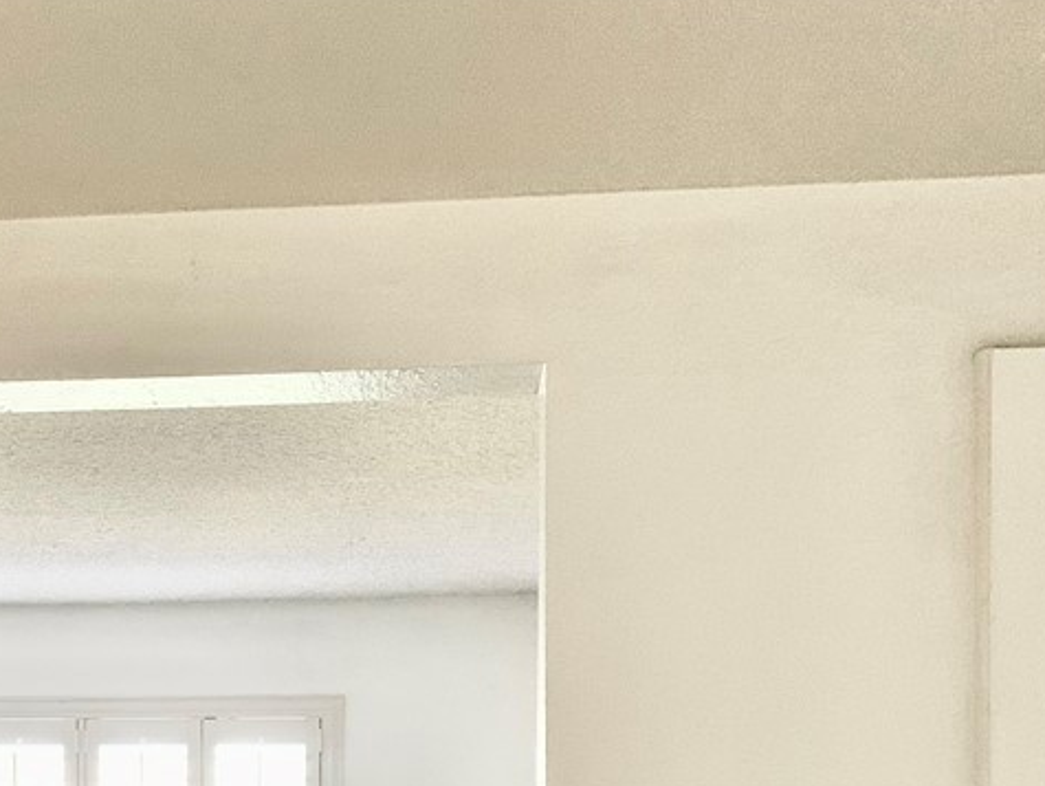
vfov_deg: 24.6
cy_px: 834
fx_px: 1692
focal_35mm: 56
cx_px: 161
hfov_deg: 33.0
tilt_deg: -0.9
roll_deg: +0.3
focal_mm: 4.25
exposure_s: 1/31
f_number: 1.8
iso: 400
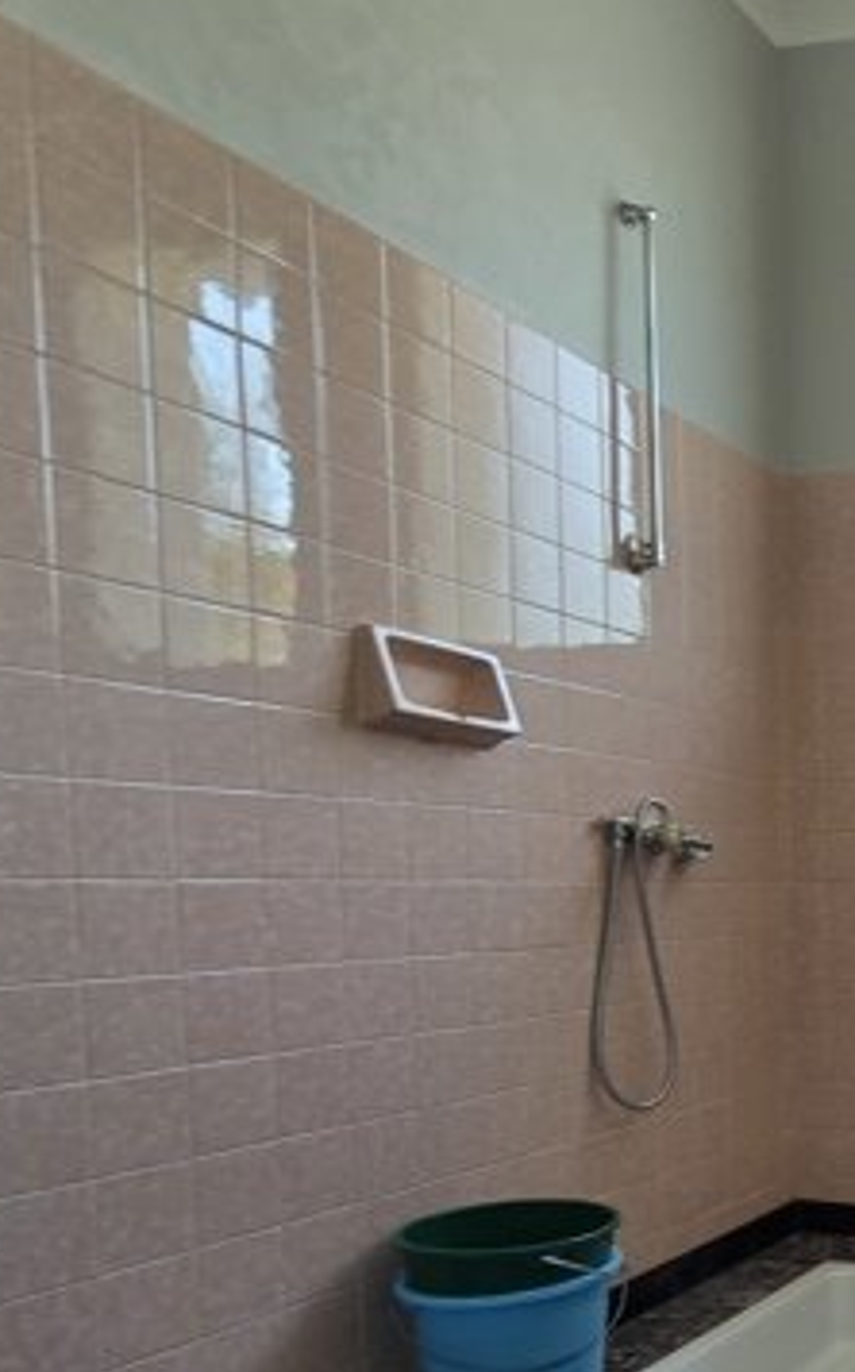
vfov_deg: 58.8
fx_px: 1158
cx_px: 1236
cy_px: 990
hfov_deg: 28.7
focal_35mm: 31
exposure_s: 1/50
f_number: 2.2
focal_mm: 2.2
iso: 80
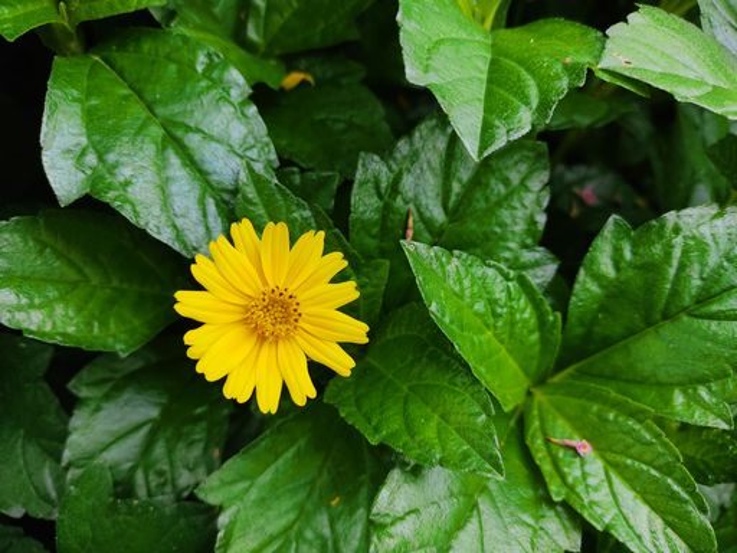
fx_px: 554
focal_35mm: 26
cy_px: 276
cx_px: 368
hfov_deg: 67.3
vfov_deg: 53.1
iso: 113
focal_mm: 4.74
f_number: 1.79
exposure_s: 1/50
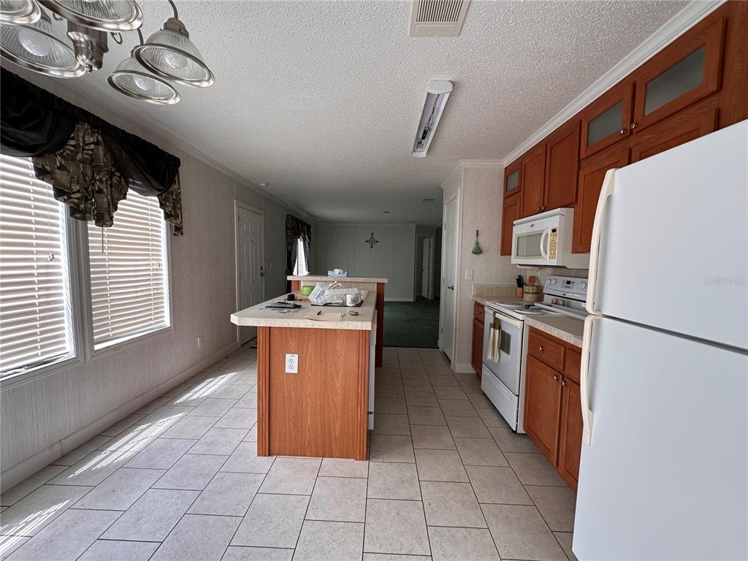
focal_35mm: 14
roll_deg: -1.5
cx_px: 374
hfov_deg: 102.1
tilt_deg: -3.8
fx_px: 303
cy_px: 280
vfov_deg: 85.7
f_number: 2.2
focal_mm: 2.22
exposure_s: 1/99
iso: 125
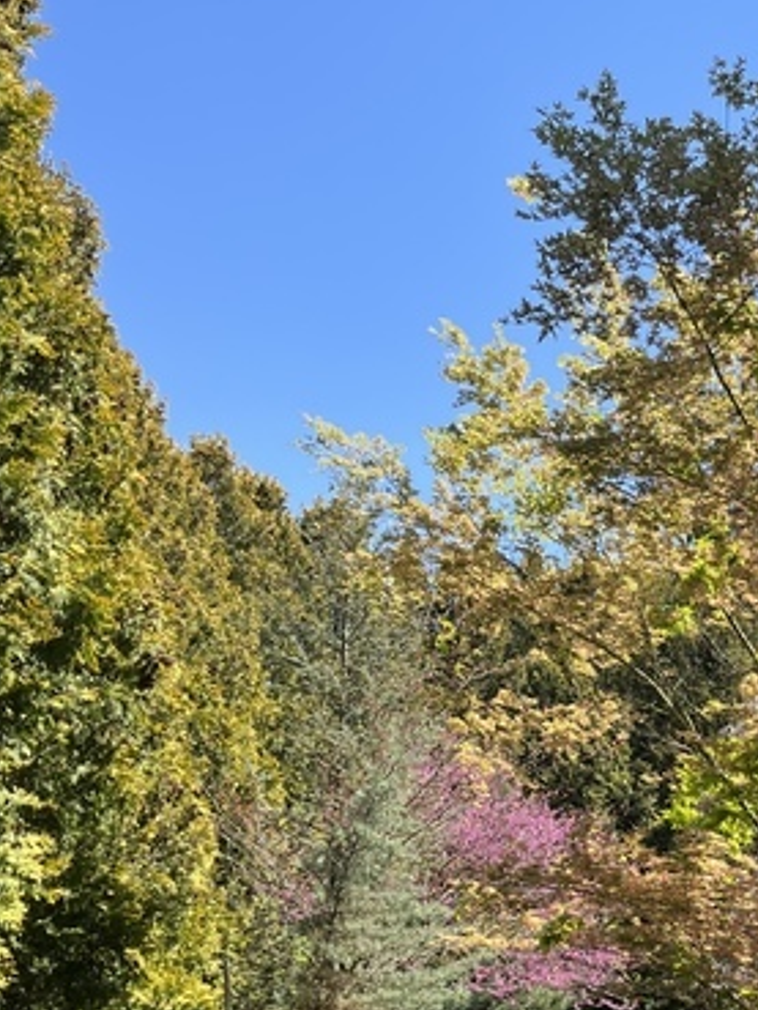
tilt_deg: +6.9
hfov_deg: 30.1
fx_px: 1371
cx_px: 618
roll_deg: -1.0
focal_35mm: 47
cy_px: 803
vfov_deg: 38.9
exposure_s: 1/1536
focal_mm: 5.1
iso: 50
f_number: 1.6
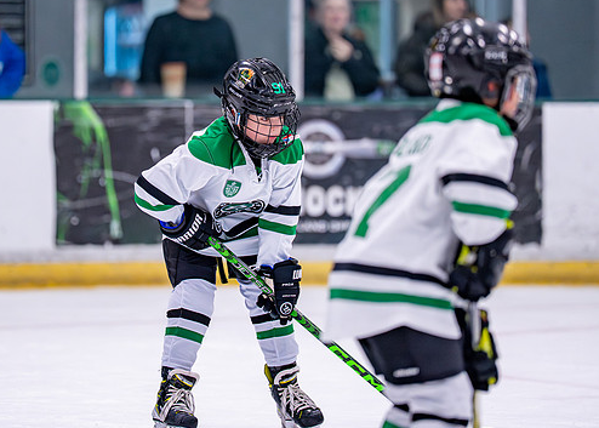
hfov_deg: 6.1
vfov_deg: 4.4
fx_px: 5615
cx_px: 240
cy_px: 156
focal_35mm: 330
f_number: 2.8
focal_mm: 188
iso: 2500
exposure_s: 1/1250
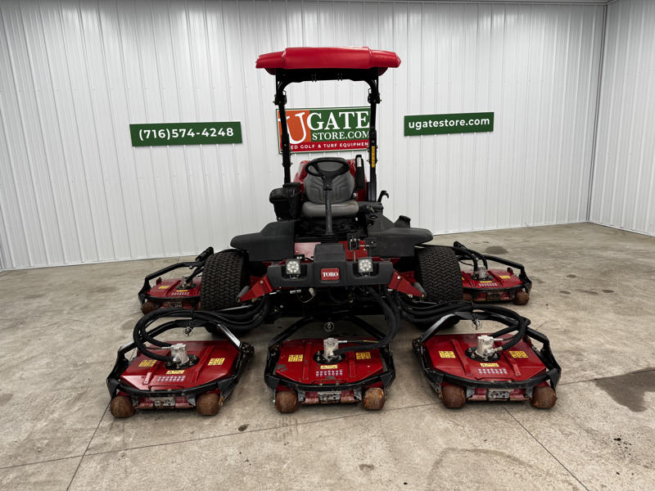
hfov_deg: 71.6
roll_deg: +2.0
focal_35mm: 24
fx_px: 454
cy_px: 246
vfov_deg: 56.8
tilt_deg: -14.1
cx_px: 328
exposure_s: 1/120
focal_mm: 6.76
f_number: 1.78
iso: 64
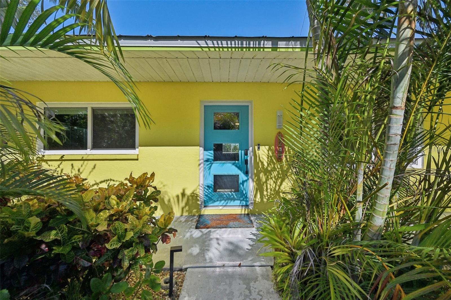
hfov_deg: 104.3
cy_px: 150
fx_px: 175
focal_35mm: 14
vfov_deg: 81.1
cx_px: 226
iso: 400
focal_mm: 14
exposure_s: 1/2000
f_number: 8
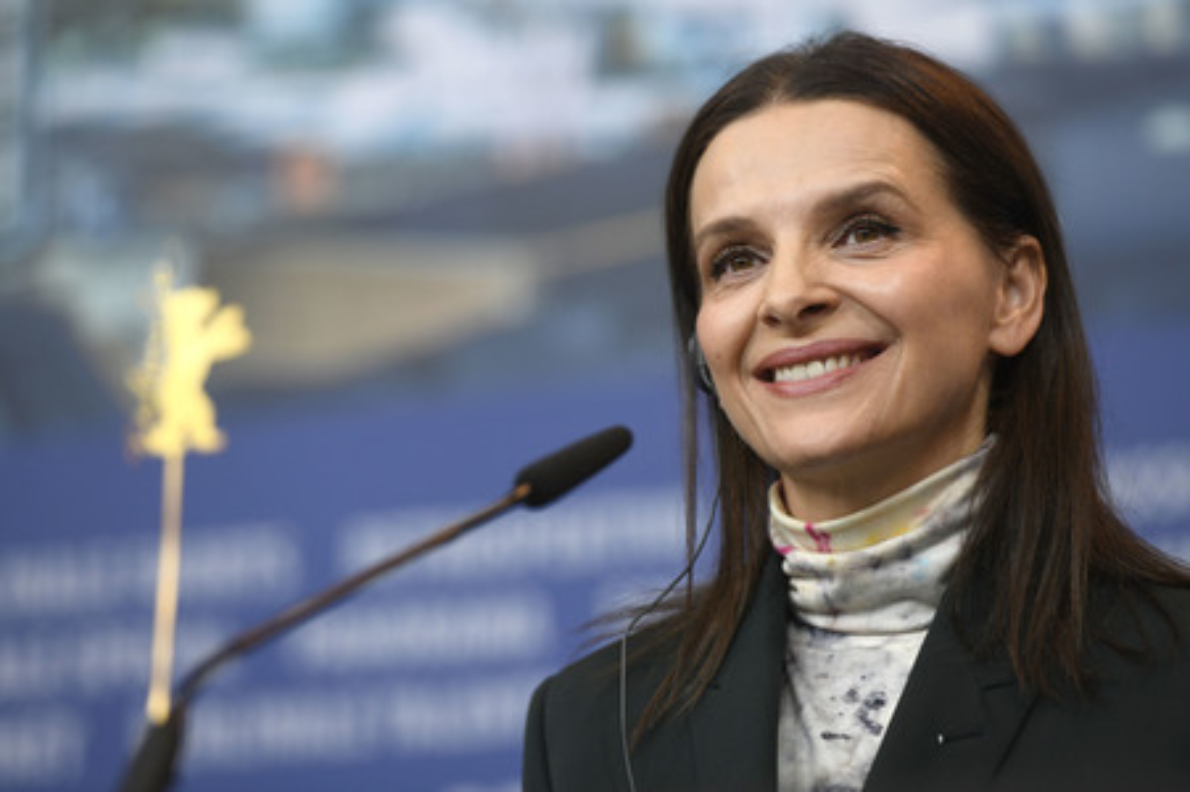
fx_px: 6606
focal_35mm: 200
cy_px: 396
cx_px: 595
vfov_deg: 6.9
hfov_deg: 10.3
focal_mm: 200
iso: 1000
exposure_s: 1/320
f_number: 3.5
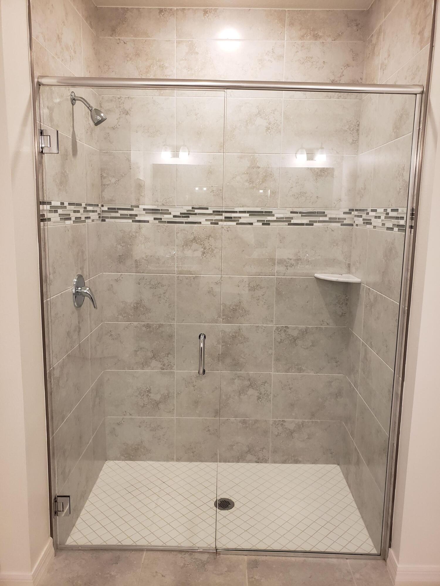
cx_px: 220
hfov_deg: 53.1
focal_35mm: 26
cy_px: 293
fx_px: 441
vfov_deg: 67.3
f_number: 2.4
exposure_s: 1/60
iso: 250
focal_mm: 4.3
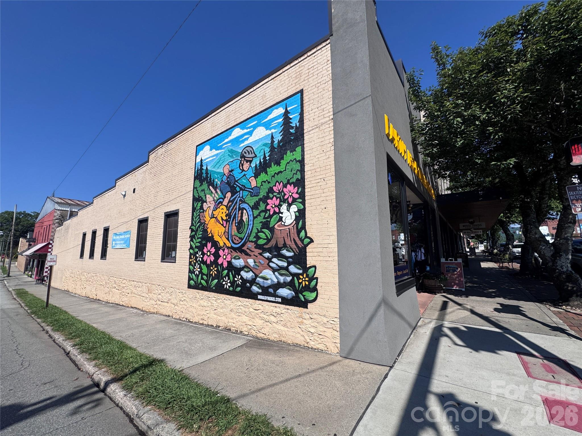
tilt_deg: +7.5
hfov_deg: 102.1
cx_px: 291
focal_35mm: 14
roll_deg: +0.8
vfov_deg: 85.7
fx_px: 235
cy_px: 218
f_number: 2.2
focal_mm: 2.22
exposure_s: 1/3390
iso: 50
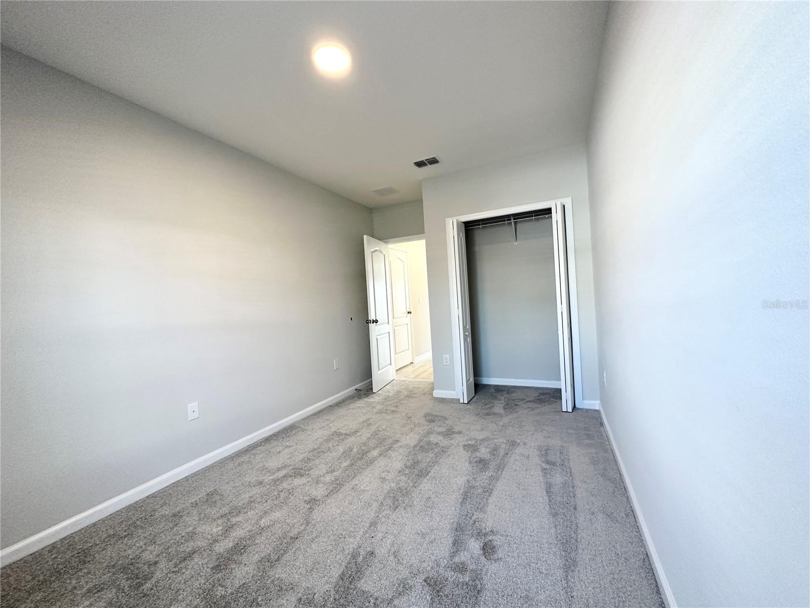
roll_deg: +3.4
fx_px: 328
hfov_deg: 102.1
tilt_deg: -1.1
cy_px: 304
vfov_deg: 85.7
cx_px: 405
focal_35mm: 14
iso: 250
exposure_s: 1/120
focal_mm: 2.22
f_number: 2.2
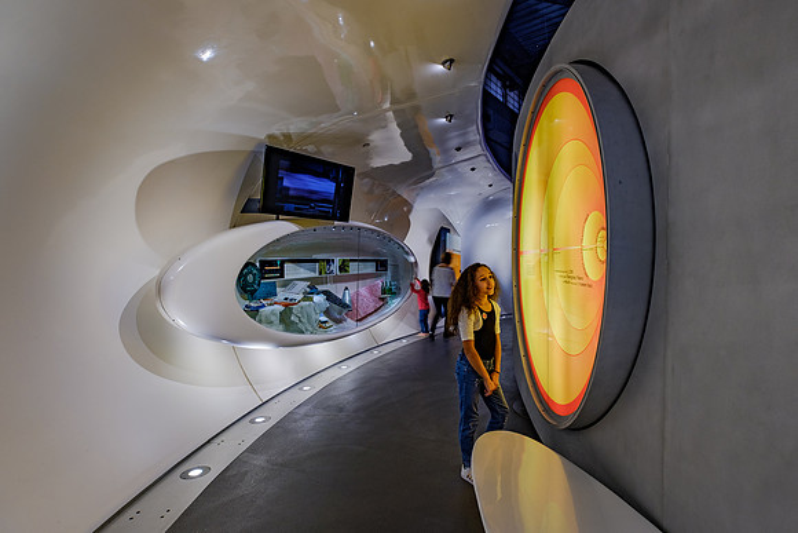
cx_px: 456
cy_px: 265
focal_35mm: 18
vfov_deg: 66.2
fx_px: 408
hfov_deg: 88.1
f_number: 5.6
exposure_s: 1/5
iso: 200
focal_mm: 10.5
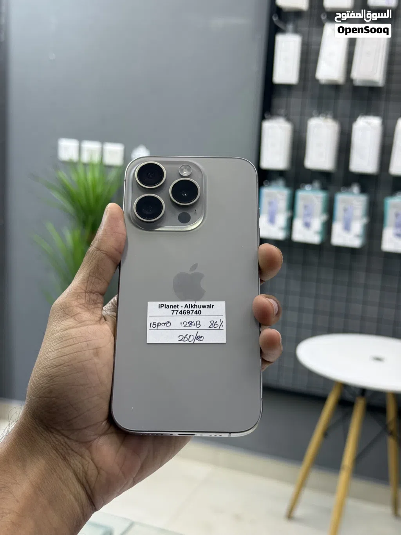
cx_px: 200
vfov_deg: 39.7
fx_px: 741
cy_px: 268
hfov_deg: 30.3
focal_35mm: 48
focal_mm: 6.76
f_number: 1.78
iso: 50
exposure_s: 1/50
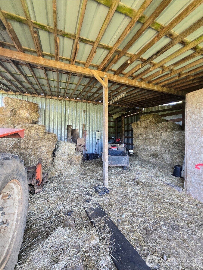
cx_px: 102
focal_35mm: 13
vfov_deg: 106.2
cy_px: 135
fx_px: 102
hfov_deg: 89.9
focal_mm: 1.7
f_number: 2.2
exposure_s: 1/60
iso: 200
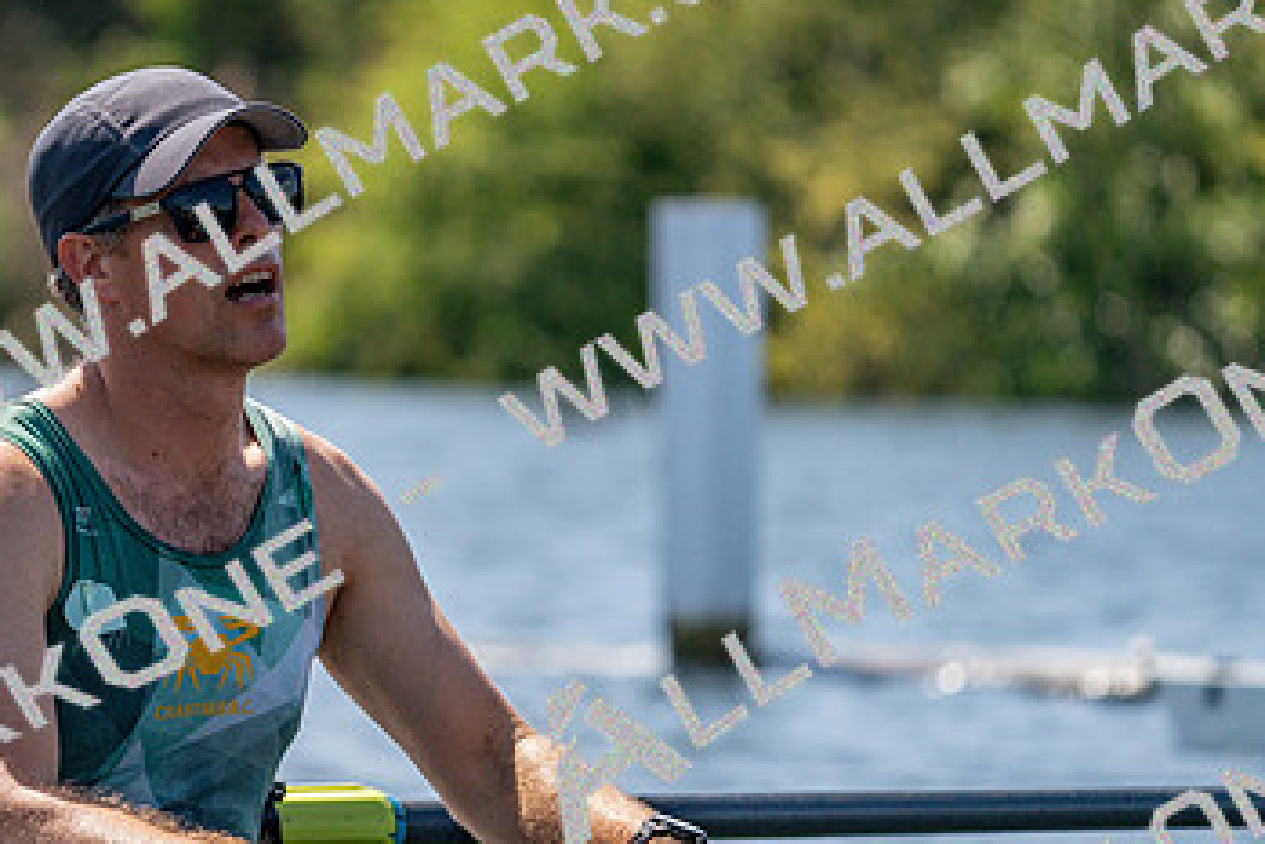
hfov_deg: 4.6
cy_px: 509
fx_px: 15642
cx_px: 236
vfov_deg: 3.1
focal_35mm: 445
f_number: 6.3
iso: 320
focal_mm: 268
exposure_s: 1/2000
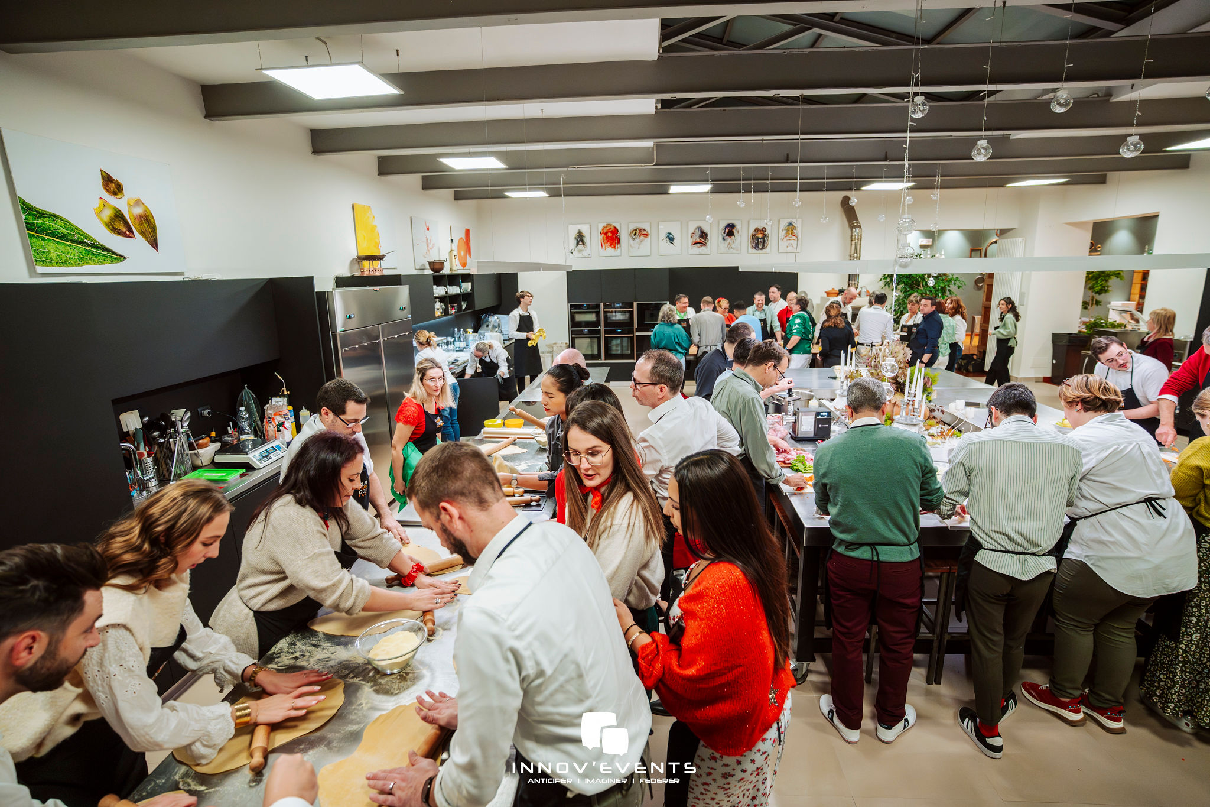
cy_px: 404
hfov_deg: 93.3
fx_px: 571
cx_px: 605
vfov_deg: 70.4
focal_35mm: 17
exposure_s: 1/320
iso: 5000
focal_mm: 17
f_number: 2.8
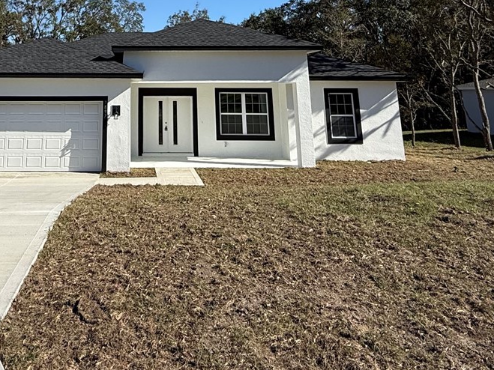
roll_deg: +0.2
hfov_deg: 52.2
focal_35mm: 34
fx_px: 485
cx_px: 139
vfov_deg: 36.5
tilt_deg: +14.0
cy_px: -19
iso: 50
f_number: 2.2
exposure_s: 1/2165
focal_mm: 2.22
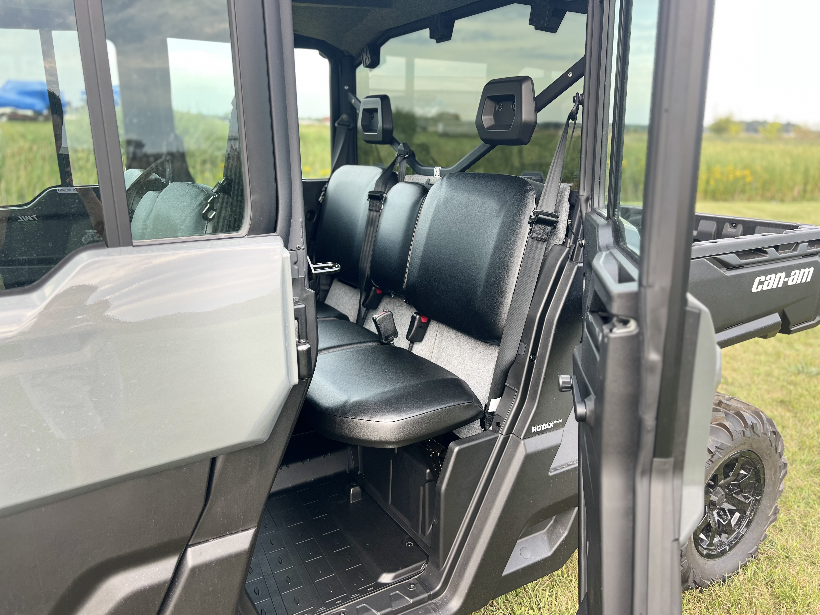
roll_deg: -0.5
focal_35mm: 26
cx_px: 410
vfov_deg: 53.1
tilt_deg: -17.2
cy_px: 308
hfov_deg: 67.3
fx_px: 616
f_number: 1.5
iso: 64
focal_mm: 5.7
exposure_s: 1/125
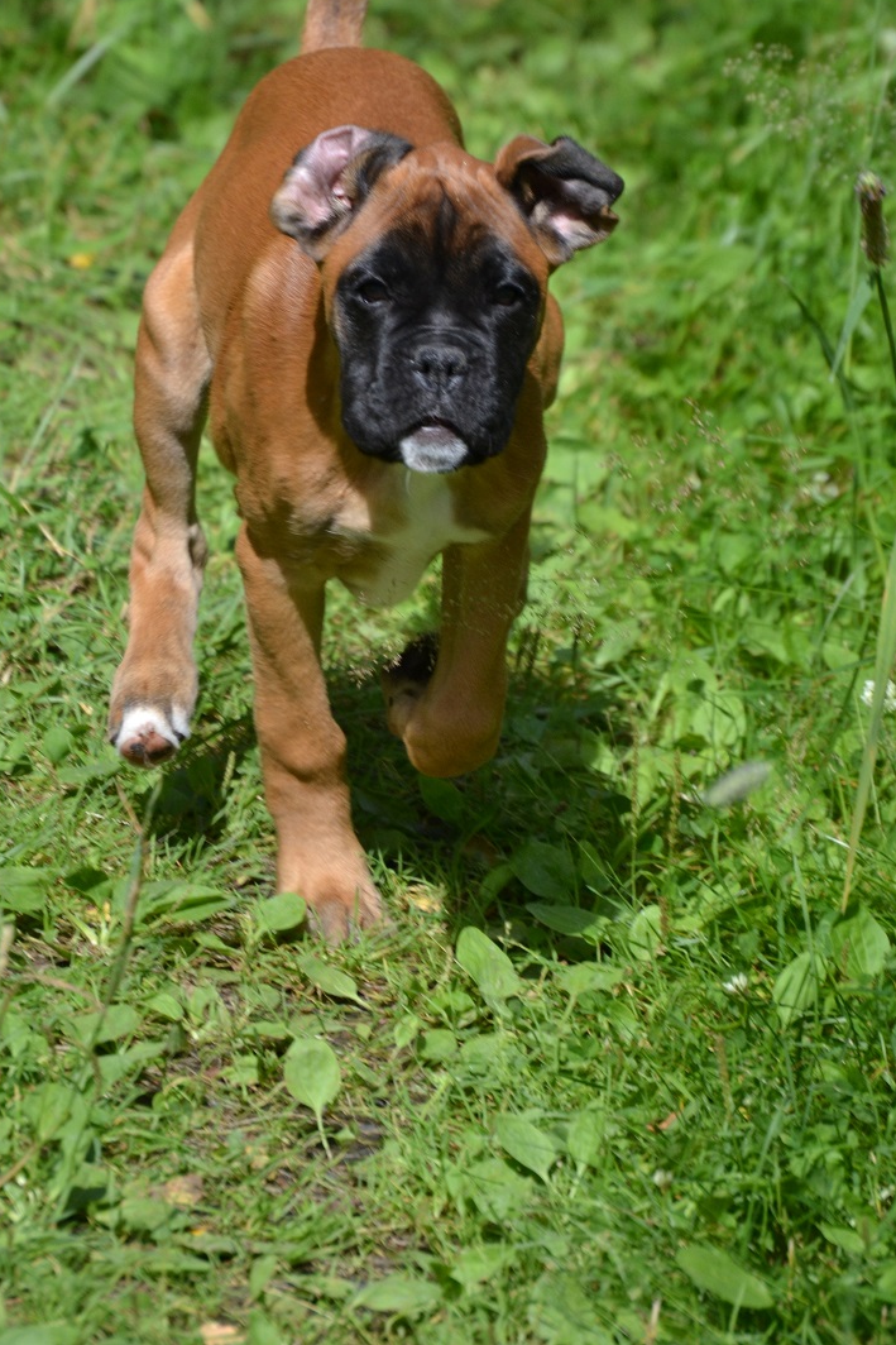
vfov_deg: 5.3
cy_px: 472
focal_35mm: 390
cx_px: 364
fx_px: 14564
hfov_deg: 3.5
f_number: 5.6
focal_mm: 200
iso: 400
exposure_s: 1/1000
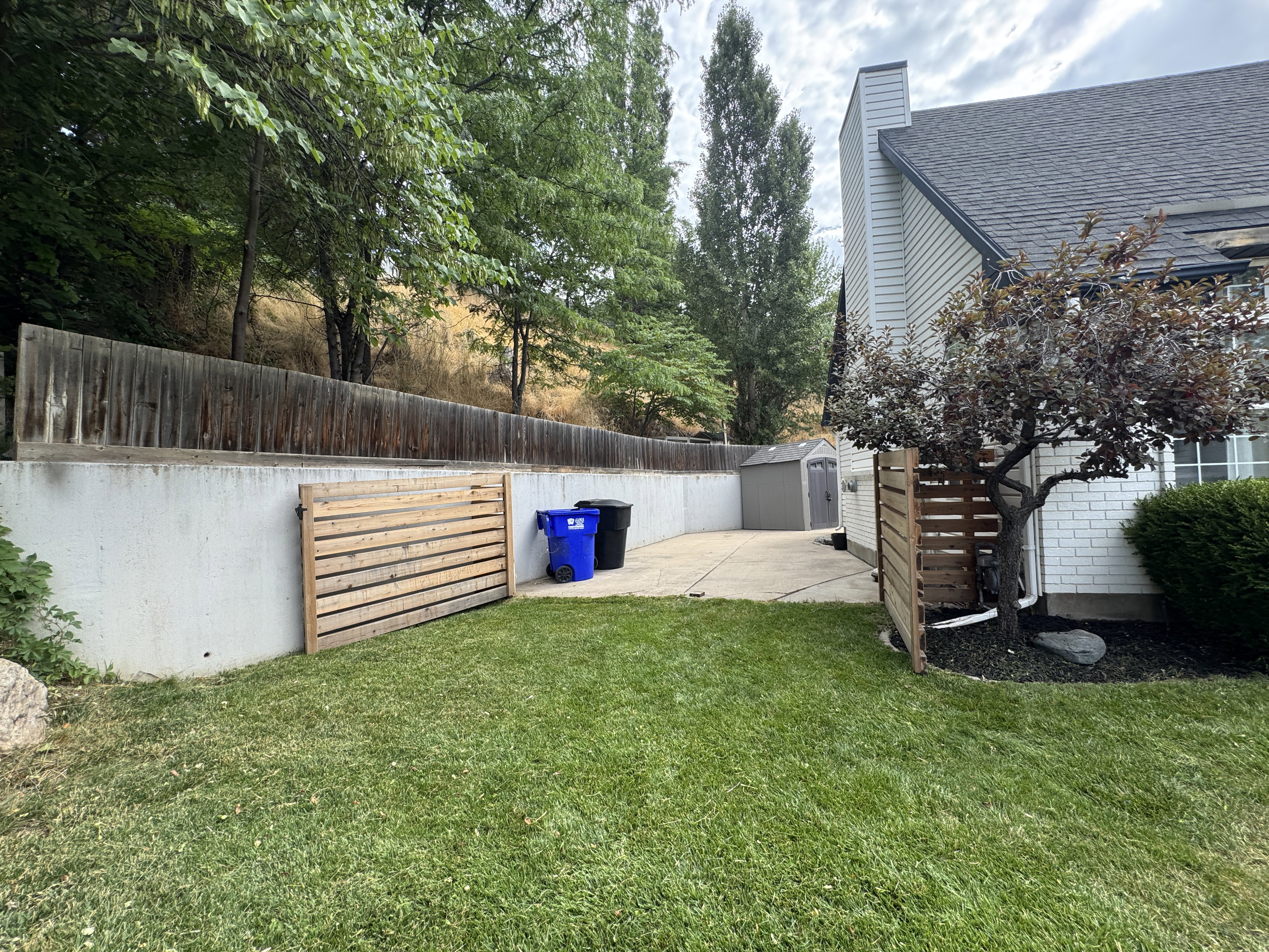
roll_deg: +2.6
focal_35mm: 14
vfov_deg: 85.7
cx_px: 634
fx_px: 513
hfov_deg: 102.1
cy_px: 476
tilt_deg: +4.0
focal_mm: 2.22
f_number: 2.2
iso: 40
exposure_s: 1/354
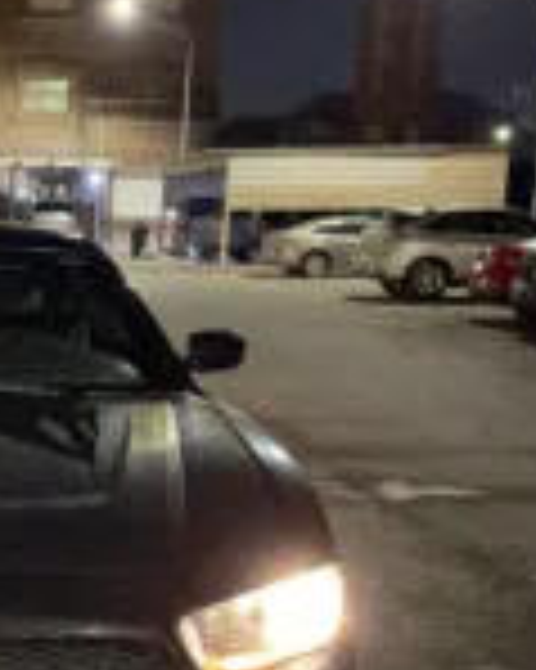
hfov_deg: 23.0
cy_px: 436
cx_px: -23
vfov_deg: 29.9
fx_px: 1251
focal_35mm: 63
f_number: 1.78
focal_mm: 6.76
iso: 1000
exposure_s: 1/25
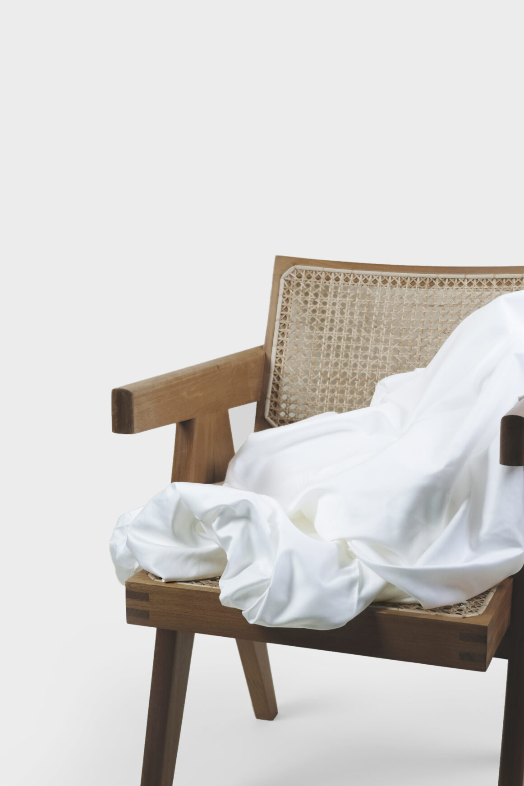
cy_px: 437
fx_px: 1026
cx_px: 367
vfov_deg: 41.9
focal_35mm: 47
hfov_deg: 28.4
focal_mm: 21.4
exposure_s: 1/70
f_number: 3.2
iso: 200
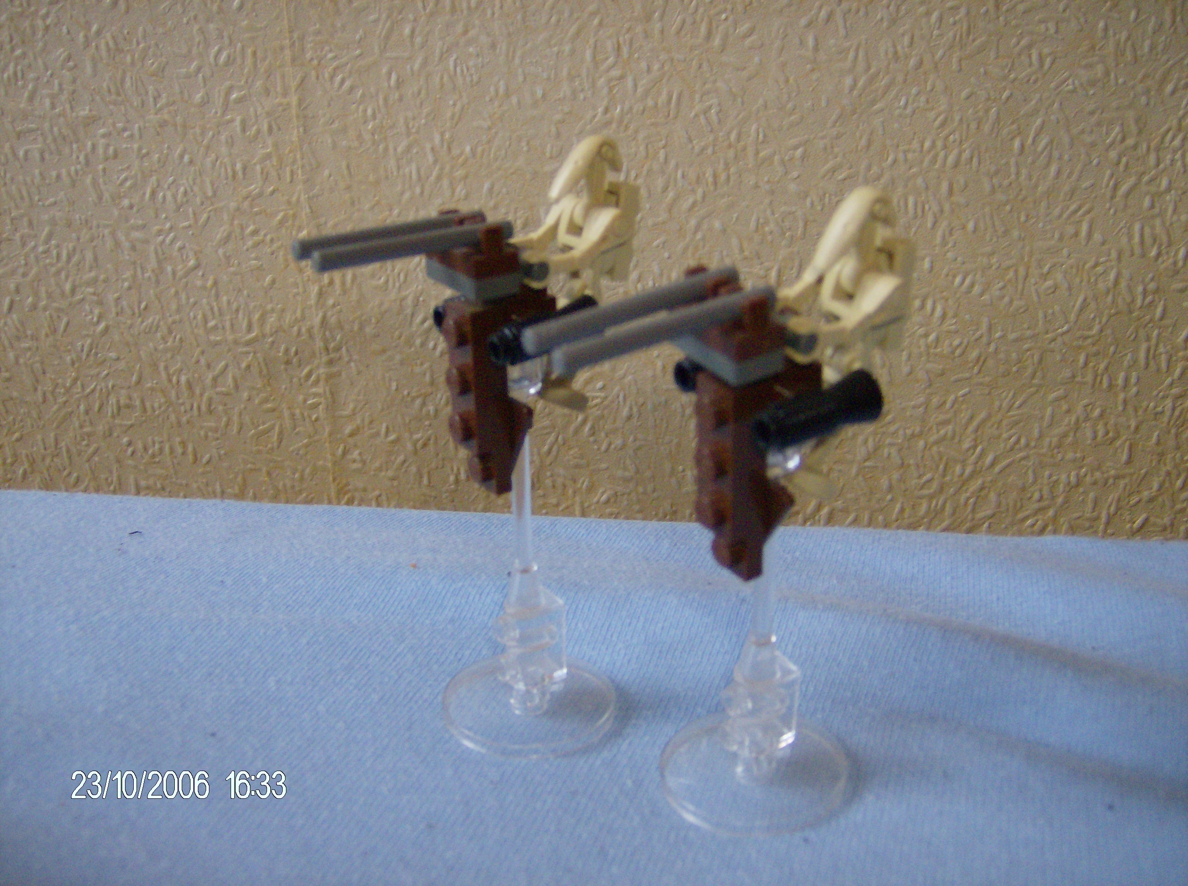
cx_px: 594
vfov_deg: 39.5
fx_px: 1233
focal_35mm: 36
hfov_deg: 51.5
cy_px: 443
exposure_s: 1/60
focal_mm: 6
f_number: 2.8
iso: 200
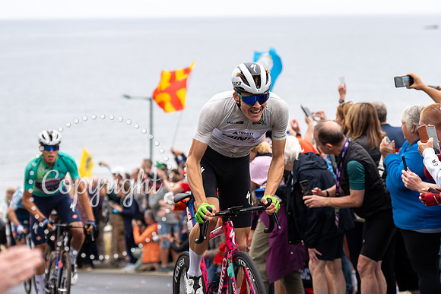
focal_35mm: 116
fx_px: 1425
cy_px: 120
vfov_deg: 11.8
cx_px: 260
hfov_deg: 17.6
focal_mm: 92
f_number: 3.5
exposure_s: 1/1000
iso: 320
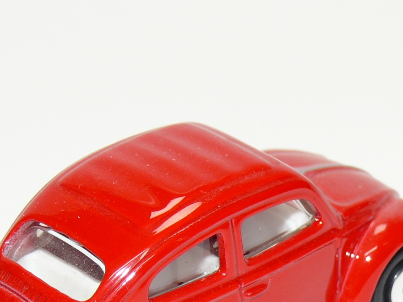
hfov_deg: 11.7
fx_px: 1968
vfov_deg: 8.8
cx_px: 201
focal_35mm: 169
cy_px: 261
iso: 100
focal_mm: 12.7
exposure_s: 1/30
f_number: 4
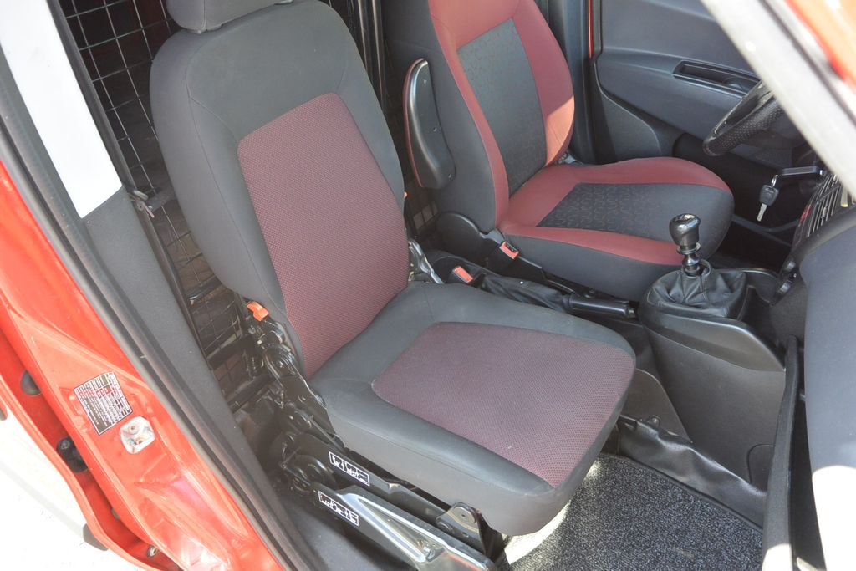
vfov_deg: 47.9
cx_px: 428
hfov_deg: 67.4
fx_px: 642
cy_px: 286
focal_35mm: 27
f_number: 3.5
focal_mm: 10
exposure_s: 1/125
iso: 400
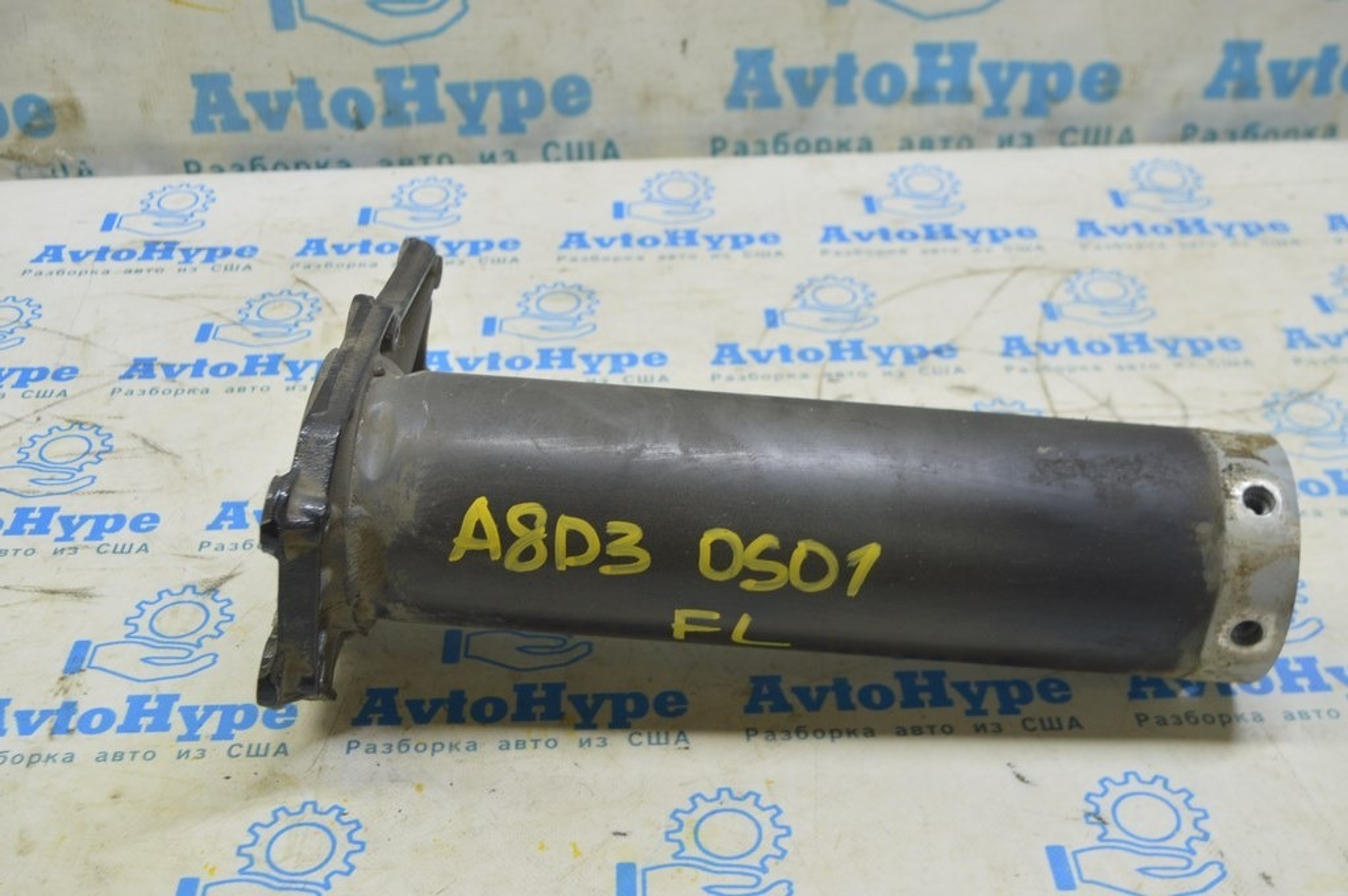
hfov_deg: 45.0
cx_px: 674
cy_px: 448
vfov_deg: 30.8
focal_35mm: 44
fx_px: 1627
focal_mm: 29
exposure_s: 1/20
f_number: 5.6
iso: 400
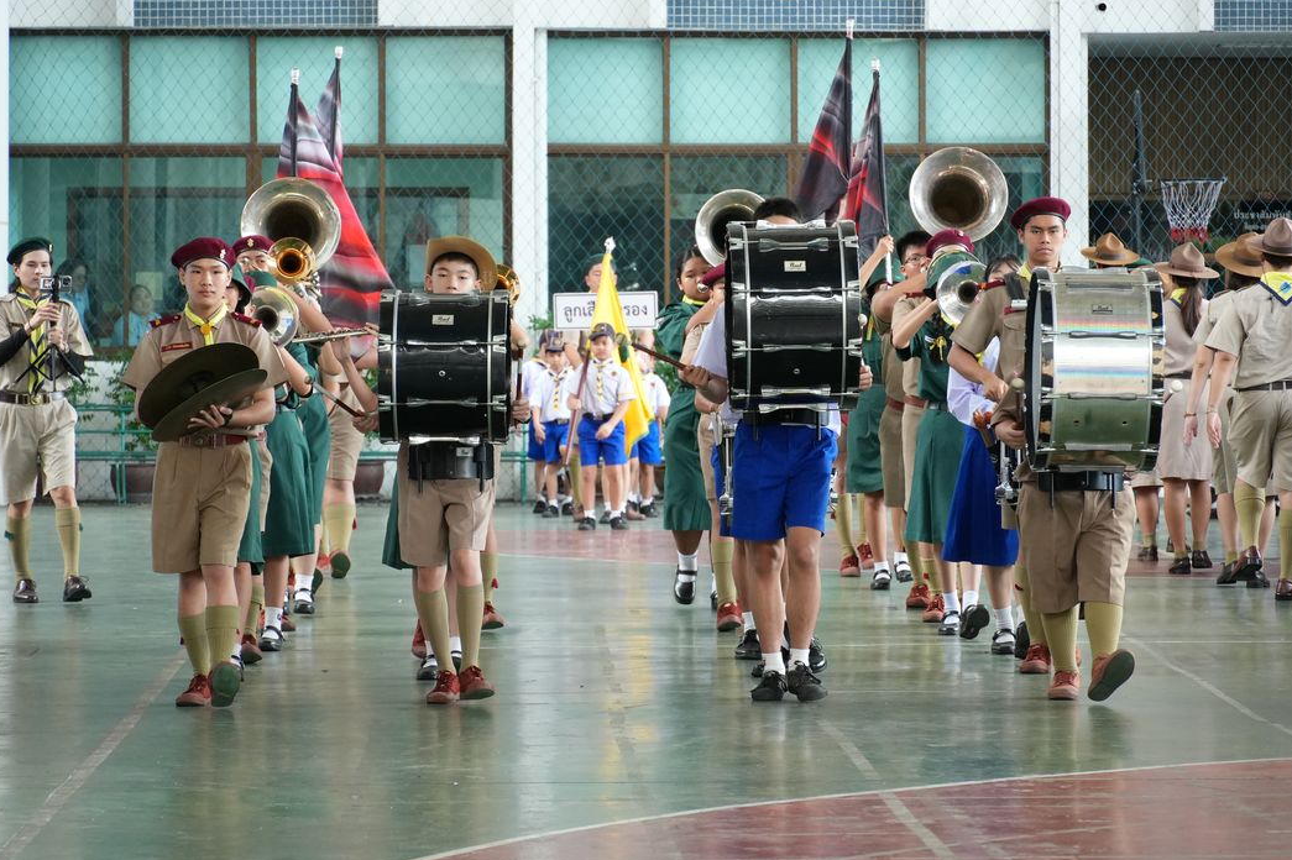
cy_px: 440
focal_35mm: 168
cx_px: 681
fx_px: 6027
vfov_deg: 8.2
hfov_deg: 12.2
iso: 1600
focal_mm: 104
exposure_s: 1/125
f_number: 5.6
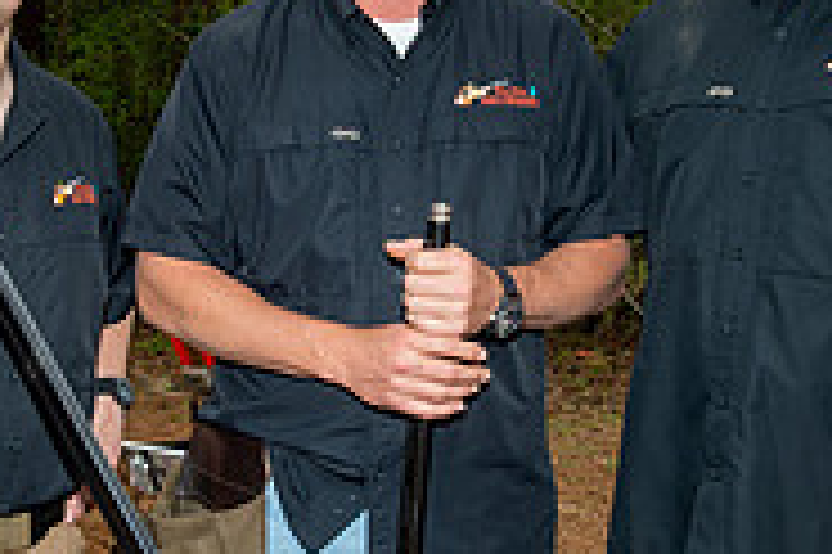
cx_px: 247
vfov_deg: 19.7
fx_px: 1593
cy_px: 311
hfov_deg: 29.0
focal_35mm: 69
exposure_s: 1/160
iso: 125
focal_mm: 22
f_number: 6.3
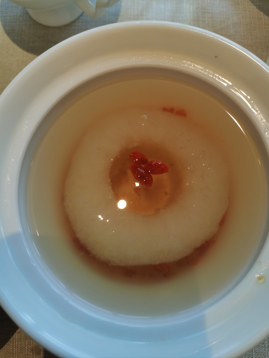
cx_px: 134
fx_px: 280
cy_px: 179
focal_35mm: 27
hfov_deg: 51.4
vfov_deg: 65.3
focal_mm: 5.58
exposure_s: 1/189
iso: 50
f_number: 1.8
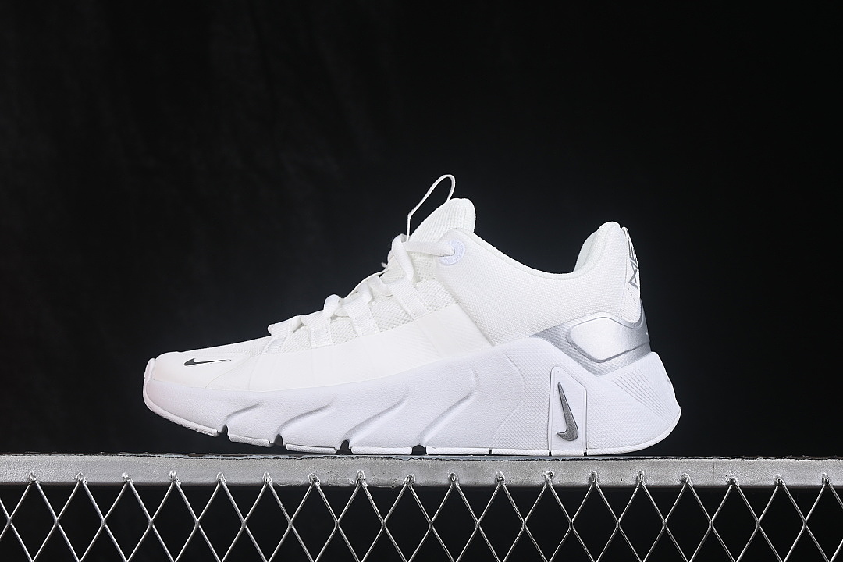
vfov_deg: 18.2
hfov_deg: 27.0
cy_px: 281
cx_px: 422
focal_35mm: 75
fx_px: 1756
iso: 160
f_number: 8
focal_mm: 50
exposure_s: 1/100
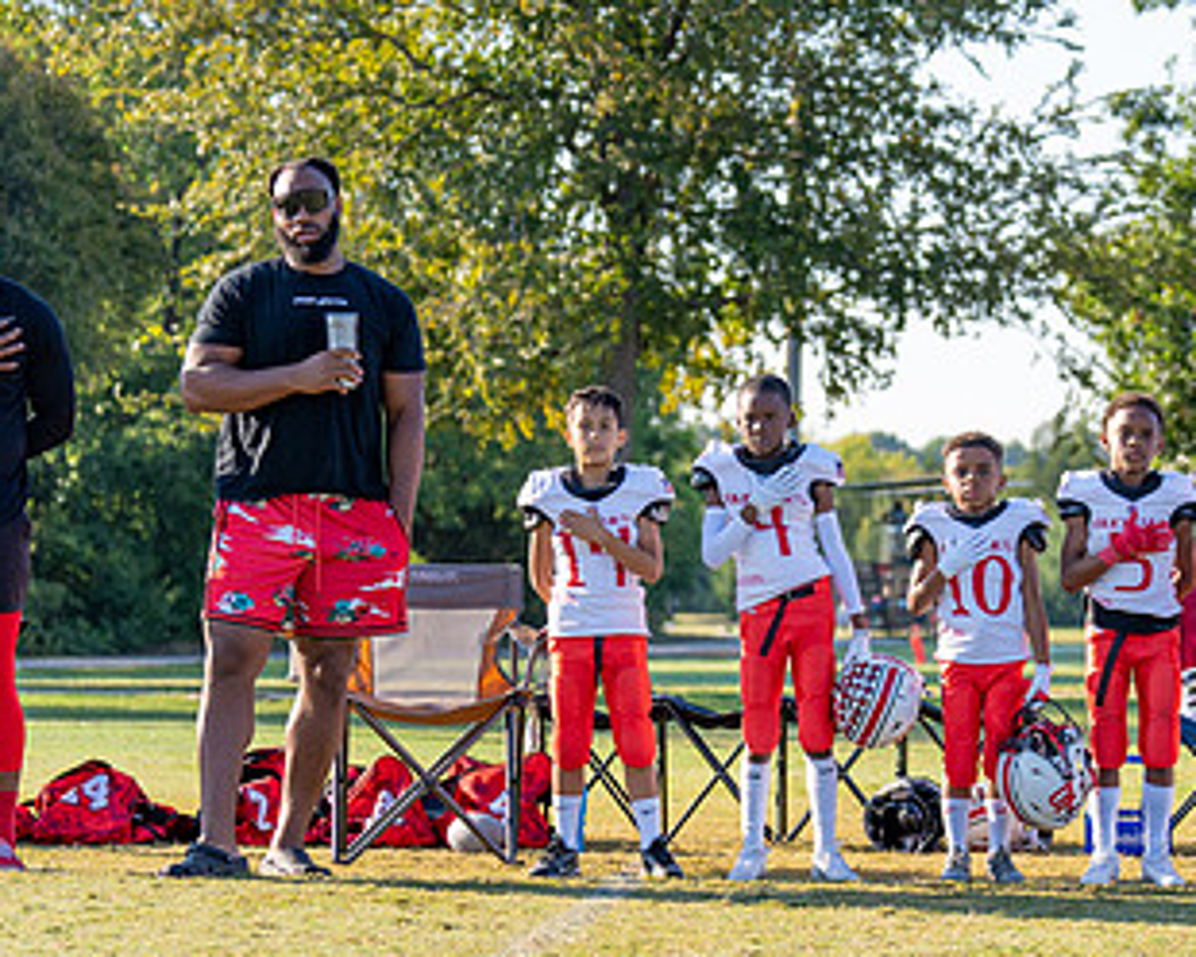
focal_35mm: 146
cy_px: 601
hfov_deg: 13.1
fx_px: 5168
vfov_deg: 10.6
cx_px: 973
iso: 100
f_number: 2.8
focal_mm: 70
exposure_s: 1/640
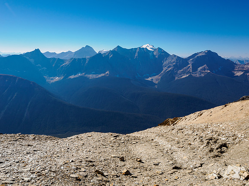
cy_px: 93
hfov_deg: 71.6
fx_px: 173
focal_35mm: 24
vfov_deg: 56.8
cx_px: 124
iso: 200
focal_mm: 12
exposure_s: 1/400
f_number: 8
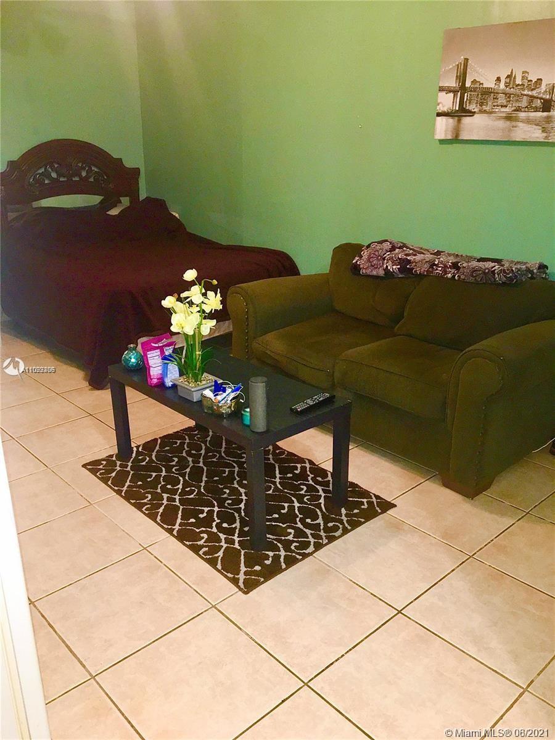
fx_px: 620
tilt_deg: -21.0
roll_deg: -0.5
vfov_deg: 61.7
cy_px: 370
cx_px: 278
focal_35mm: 29
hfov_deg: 48.2
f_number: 2.2
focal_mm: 4.15
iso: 200
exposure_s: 1/16
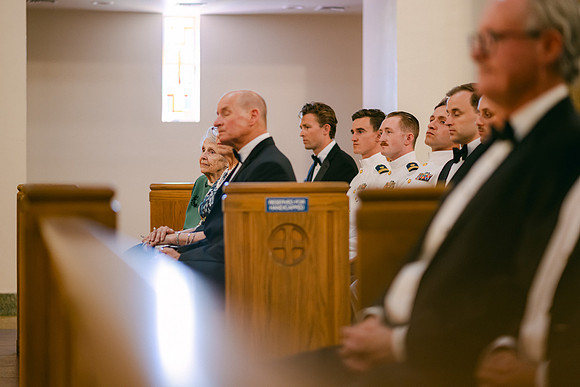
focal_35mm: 85
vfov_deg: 16.1
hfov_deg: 23.9
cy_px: 194
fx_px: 1370
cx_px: 290
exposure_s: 1/125
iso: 800
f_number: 1.8
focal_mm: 85
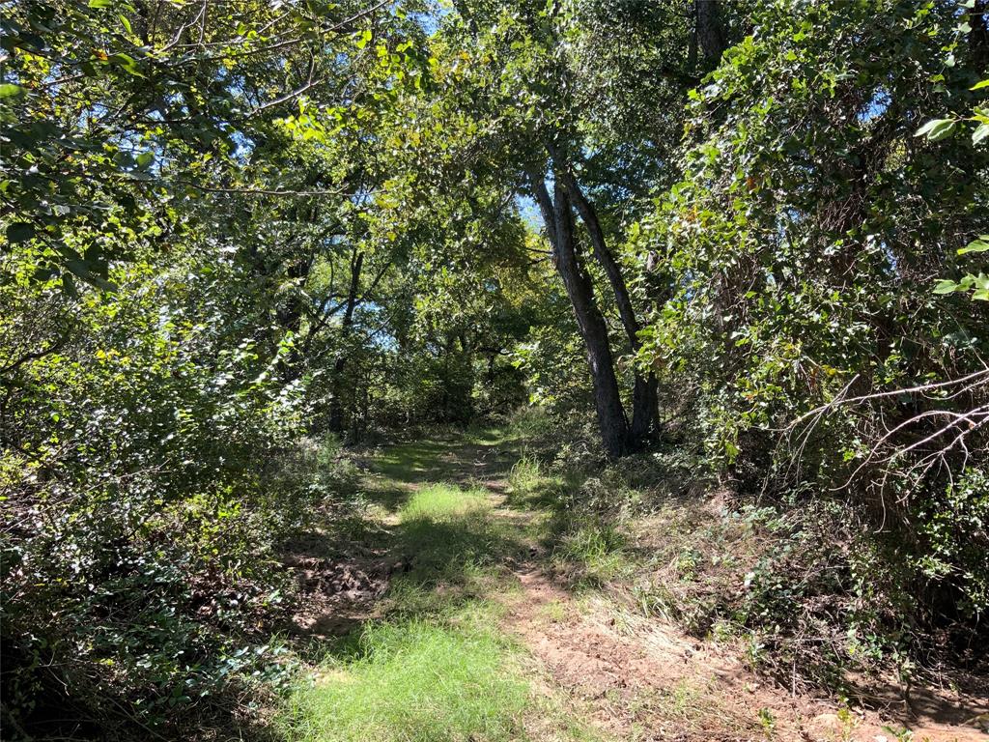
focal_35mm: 29
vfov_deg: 48.2
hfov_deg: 61.7
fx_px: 829
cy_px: 371
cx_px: 494
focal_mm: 3
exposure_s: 1/247
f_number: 1.8
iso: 16
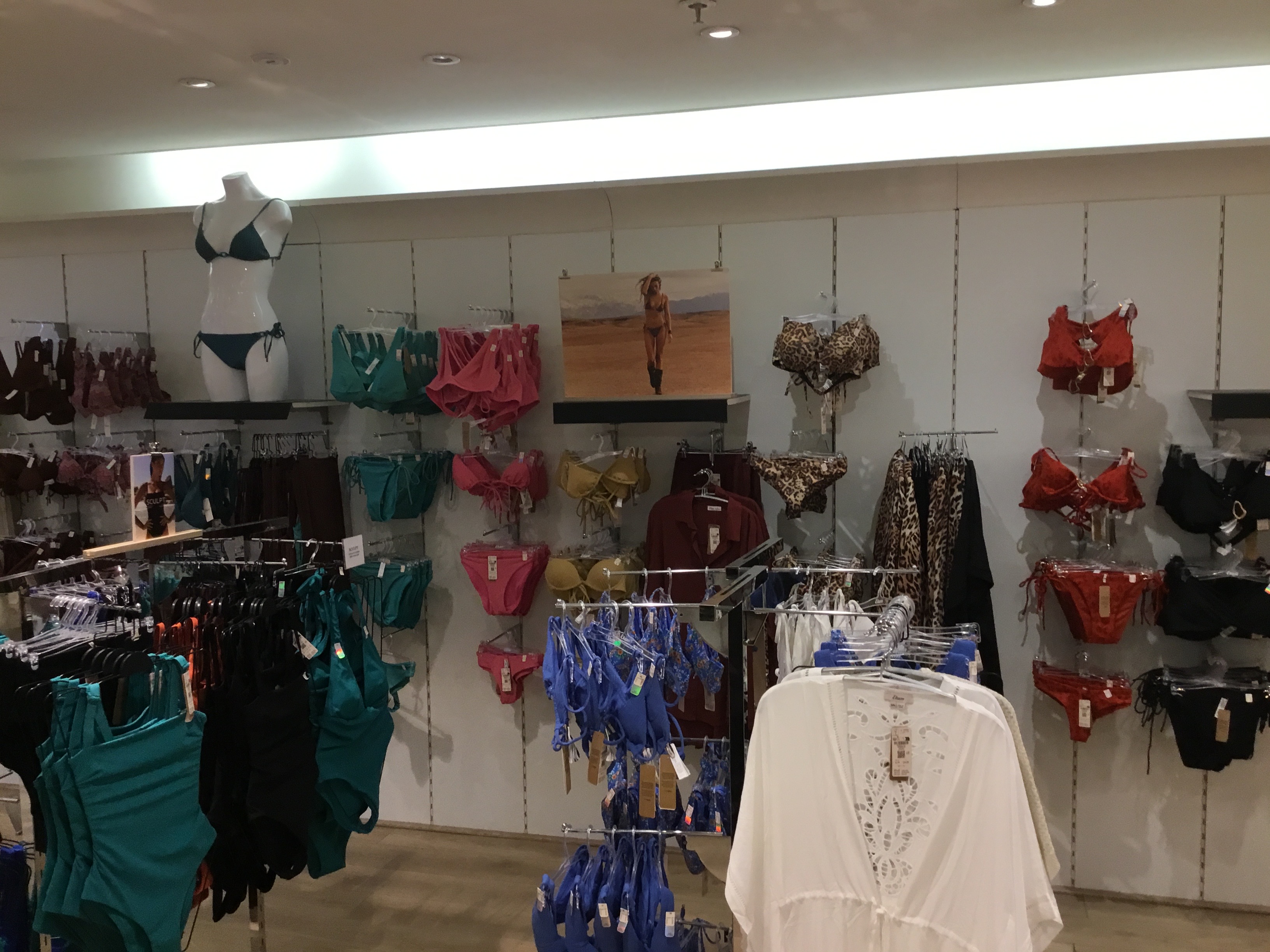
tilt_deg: -1.8
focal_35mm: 31
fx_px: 1137
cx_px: 635
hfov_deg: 58.4
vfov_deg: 45.4
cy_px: 476
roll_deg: +0.9
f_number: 2.4
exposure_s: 1/33
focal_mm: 3.3
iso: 50
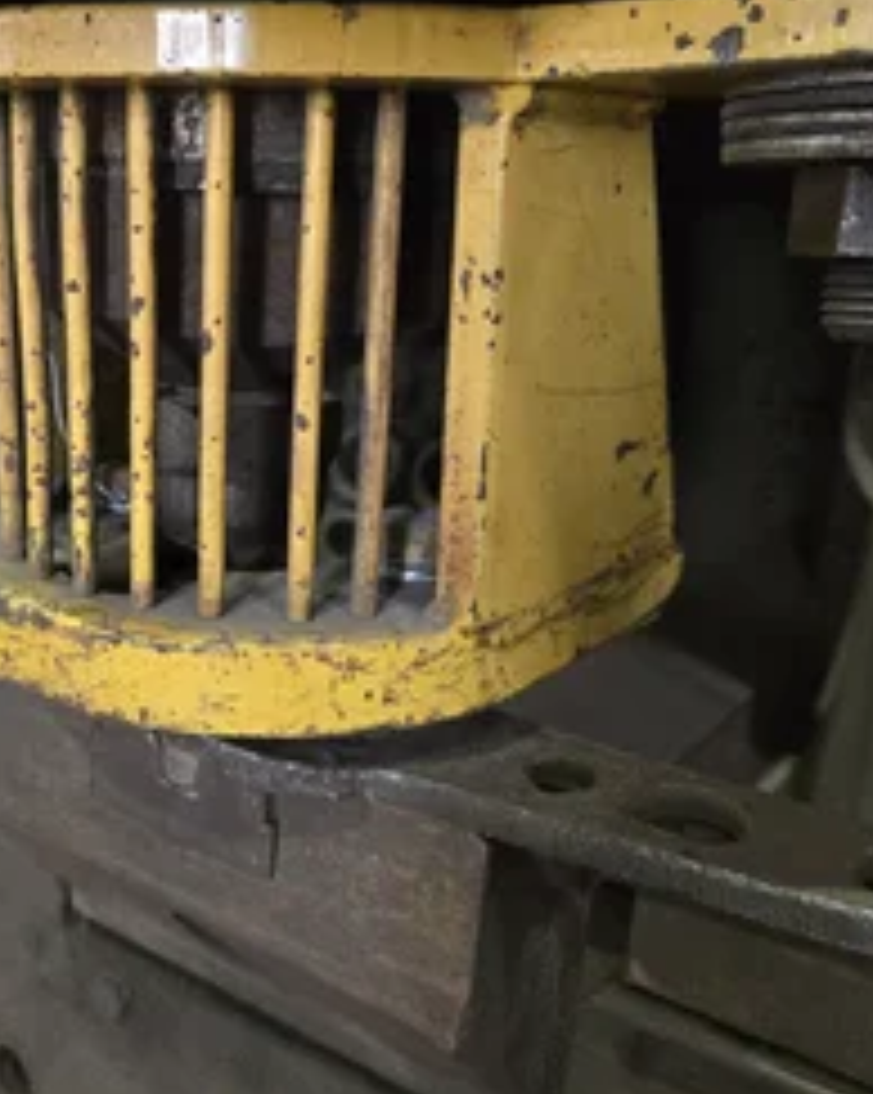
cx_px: 198
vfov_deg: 49.1
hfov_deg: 38.8
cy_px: 572
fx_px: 1196
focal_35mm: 37
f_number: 1.8
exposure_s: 1/120
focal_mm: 5.4
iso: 640
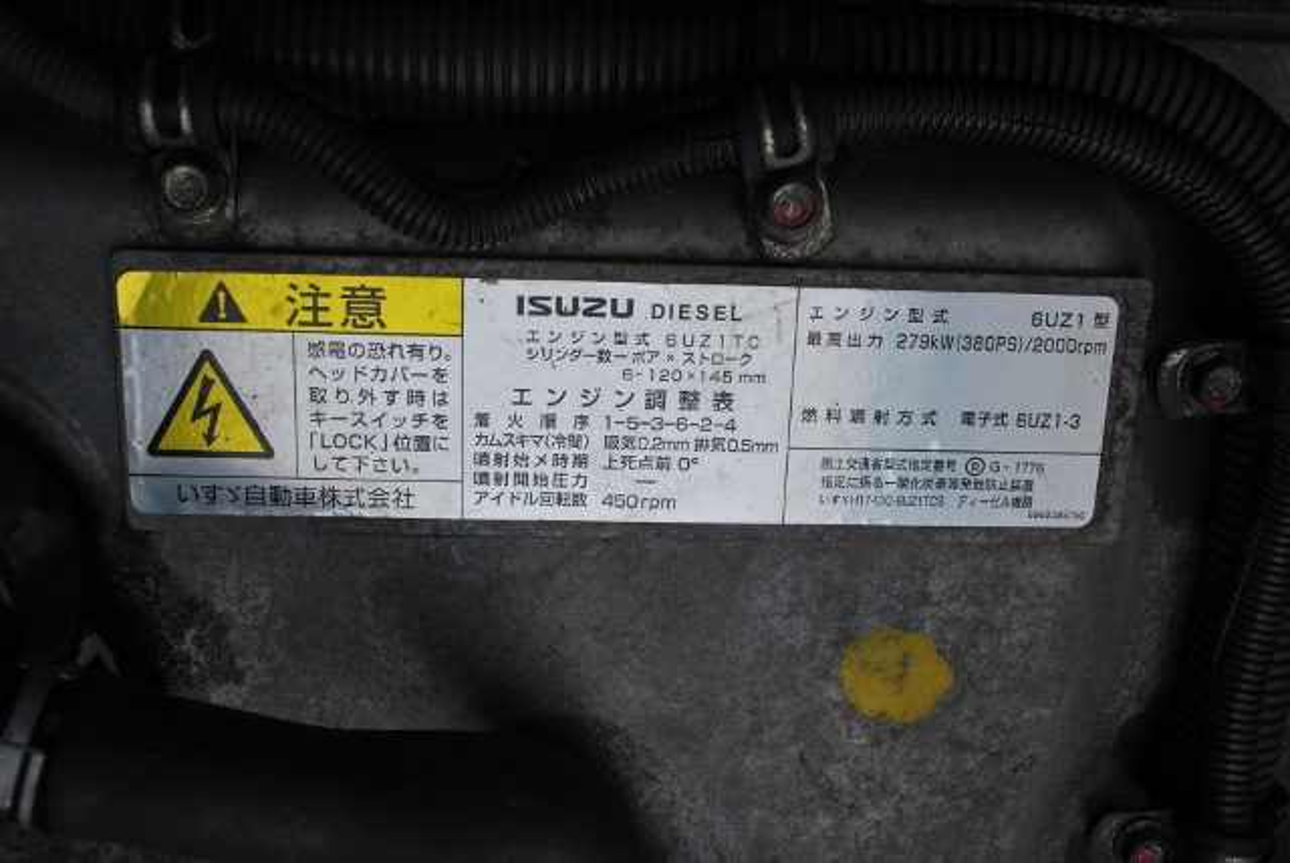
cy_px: 432
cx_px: 645
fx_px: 1506
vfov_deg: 32.0
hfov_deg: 46.4
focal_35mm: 42
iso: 100
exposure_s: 1/250
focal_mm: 28
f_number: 8
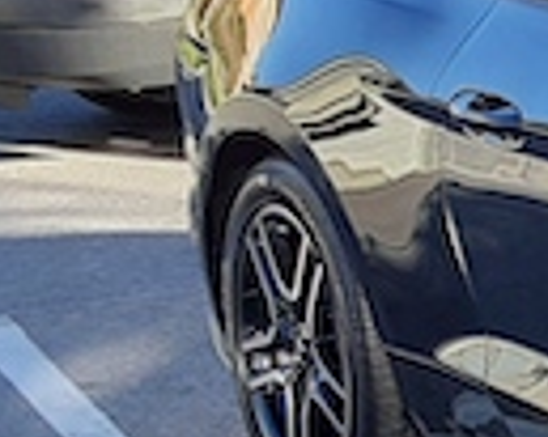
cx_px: 1342
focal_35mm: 164
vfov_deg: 9.4
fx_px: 2658
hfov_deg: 10.2
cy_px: 297
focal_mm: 2.91
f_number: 1.9
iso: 40
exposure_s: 1/477
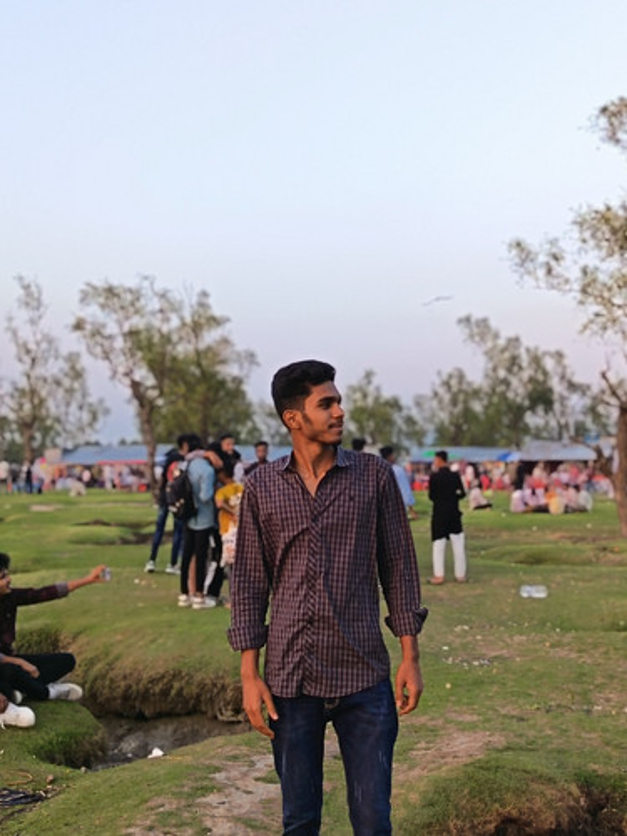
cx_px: 314
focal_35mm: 48
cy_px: 418
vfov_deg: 39.7
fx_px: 1159
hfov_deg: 30.3
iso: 178
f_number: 0.95
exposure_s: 1/100
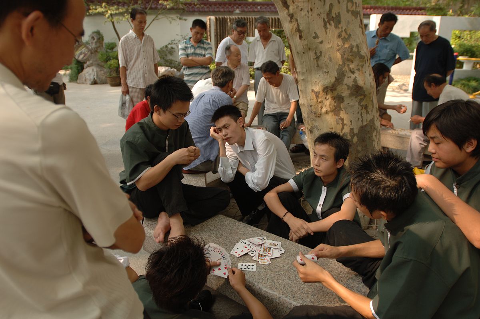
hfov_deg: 70.5
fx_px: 340
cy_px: 160
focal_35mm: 26
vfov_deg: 50.3
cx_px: 240
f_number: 2.8
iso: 200
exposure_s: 1/500
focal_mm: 17
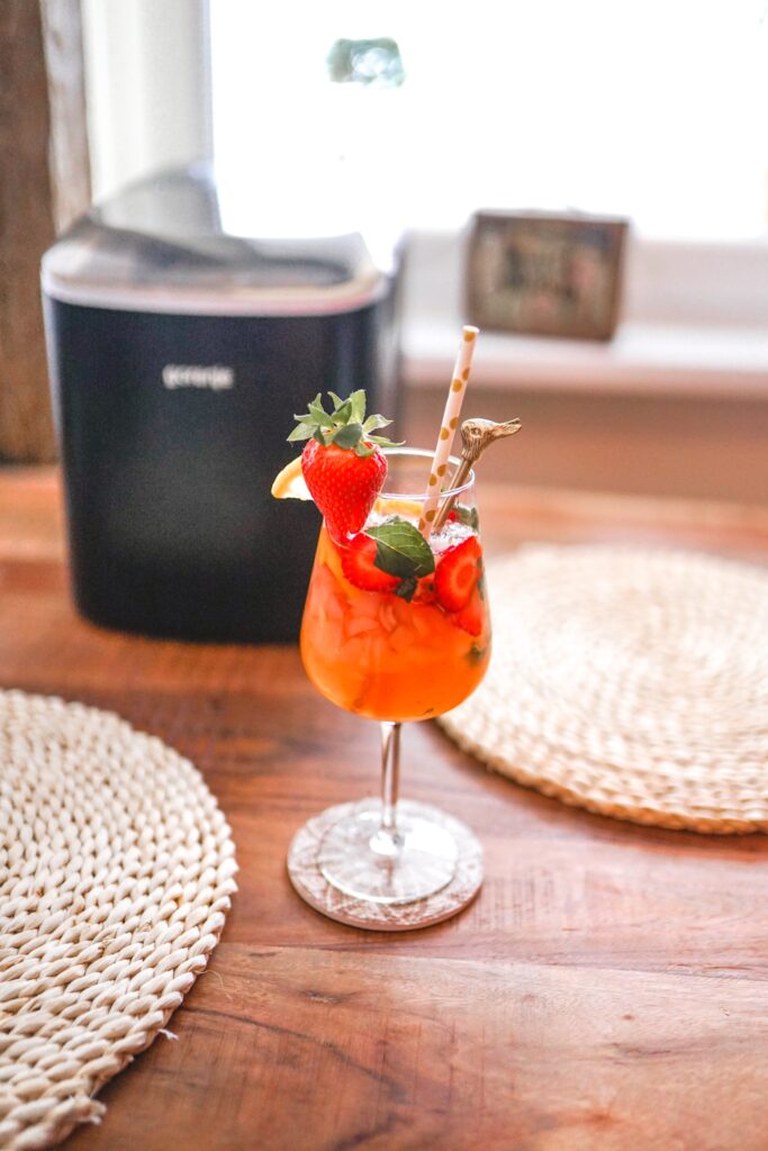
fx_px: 1120
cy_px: 576
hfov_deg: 37.9
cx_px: 384
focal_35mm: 35
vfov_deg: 54.4
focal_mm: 35
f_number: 1.4
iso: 1000
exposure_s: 1/3200
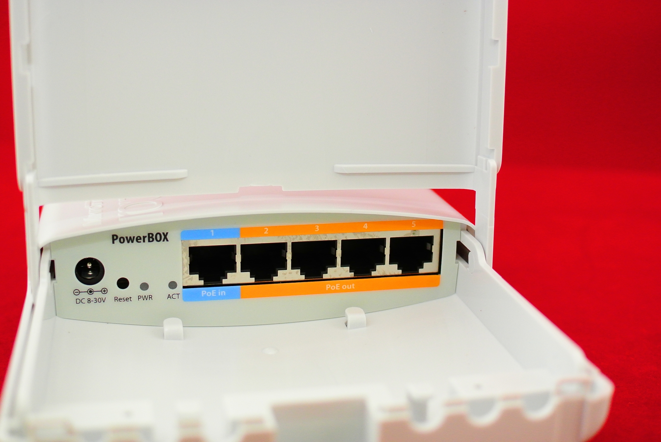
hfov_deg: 40.3
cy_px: 221
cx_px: 330
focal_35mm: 49
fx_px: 901
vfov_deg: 27.6
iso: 800
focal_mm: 18.5
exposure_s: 1/60
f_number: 2.5
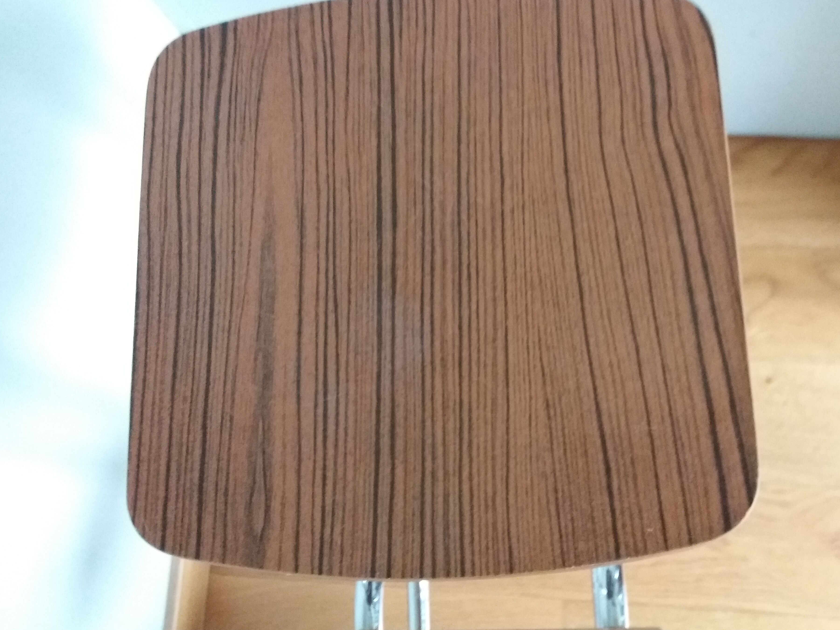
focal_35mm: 32
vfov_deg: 44.1
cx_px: 466
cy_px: 297
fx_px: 777
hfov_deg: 56.7
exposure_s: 1/17
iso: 640
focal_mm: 3.7
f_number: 1.9
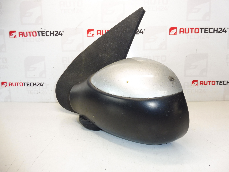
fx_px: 159
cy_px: 86
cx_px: 114
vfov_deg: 56.8
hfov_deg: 71.6
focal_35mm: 24
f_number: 3.5
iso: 200
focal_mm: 4.3
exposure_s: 1/80
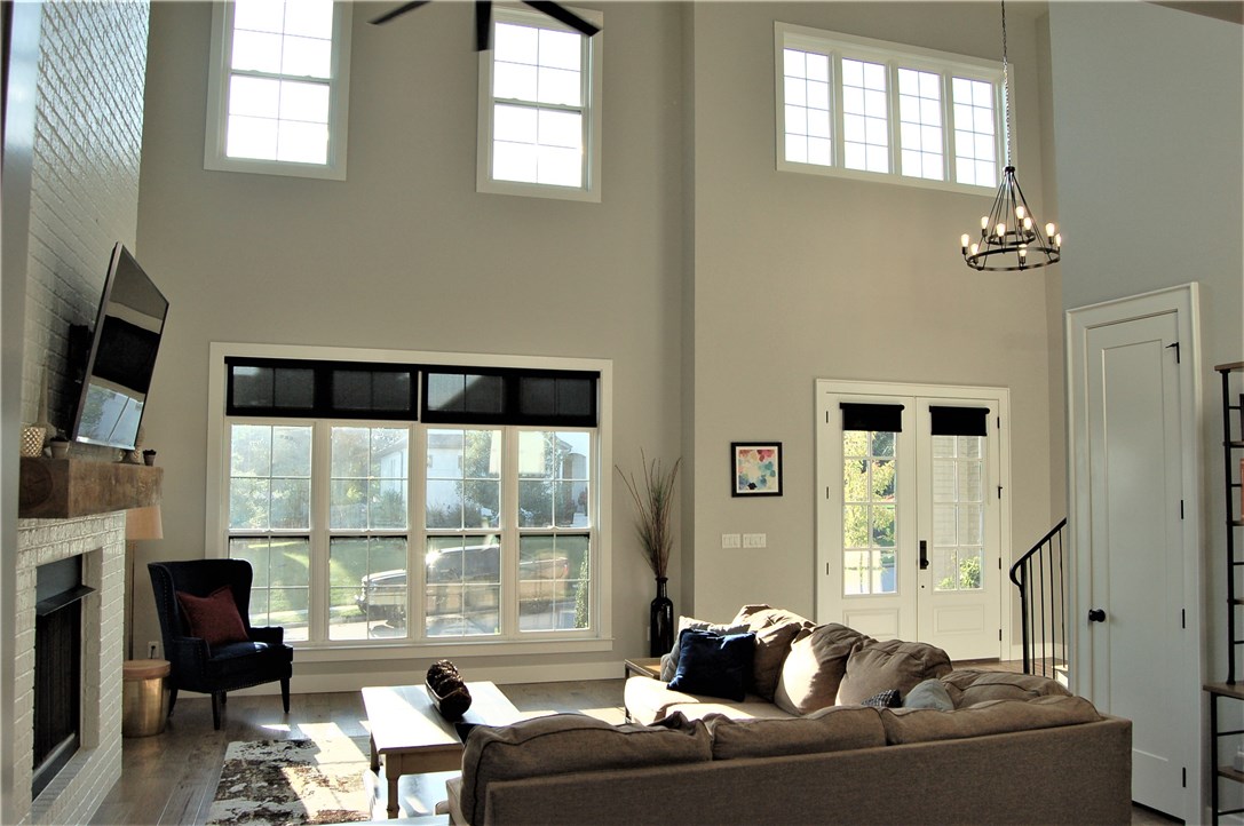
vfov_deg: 47.8
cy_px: 413
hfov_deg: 67.4
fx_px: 932
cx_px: 622
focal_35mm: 27
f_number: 7.1
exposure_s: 1/160
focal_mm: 18
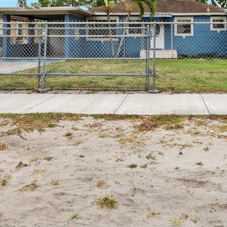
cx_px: 159
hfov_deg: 47.3
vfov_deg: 45.5
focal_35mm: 34
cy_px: 40
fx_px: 252
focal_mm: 10
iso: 200
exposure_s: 1/400
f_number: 8
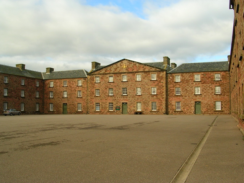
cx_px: 122
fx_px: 268
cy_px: 92
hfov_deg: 49.0
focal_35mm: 38
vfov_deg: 37.7
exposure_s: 1/152
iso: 50
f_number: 5.6
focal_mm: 5.8
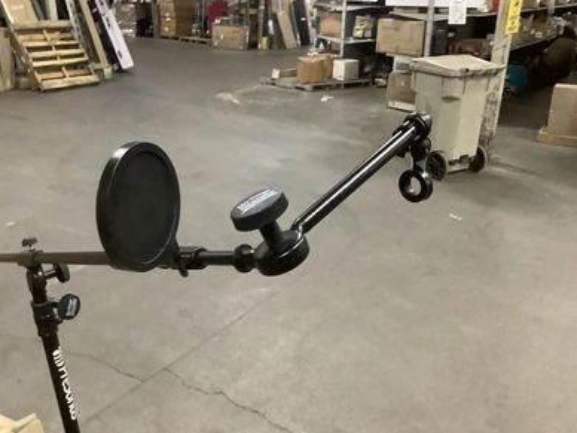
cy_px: 214
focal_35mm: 32
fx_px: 533
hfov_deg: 56.8
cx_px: 284
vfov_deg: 44.2
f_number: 2.4
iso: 500
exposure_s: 1/30
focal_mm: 3.3
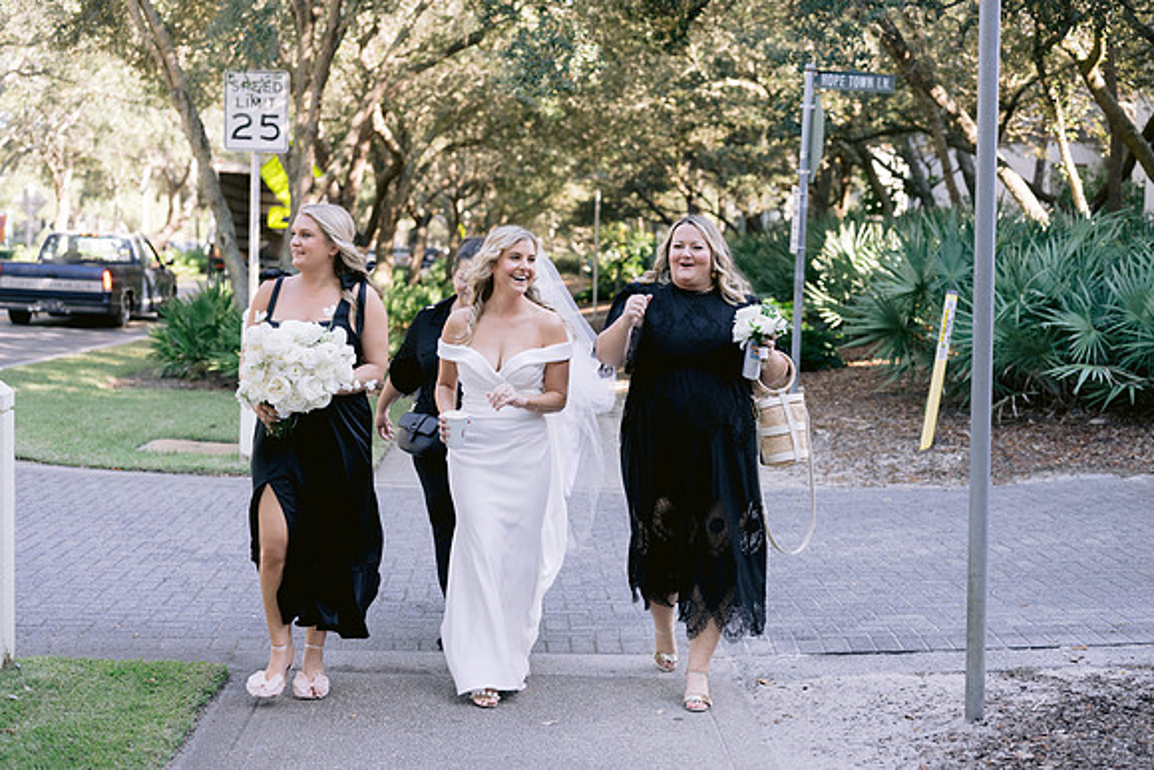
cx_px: 577
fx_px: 1603
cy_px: 385
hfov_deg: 39.6
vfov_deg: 27.0
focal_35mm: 50
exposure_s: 1/640
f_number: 2.8
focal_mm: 50
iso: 400
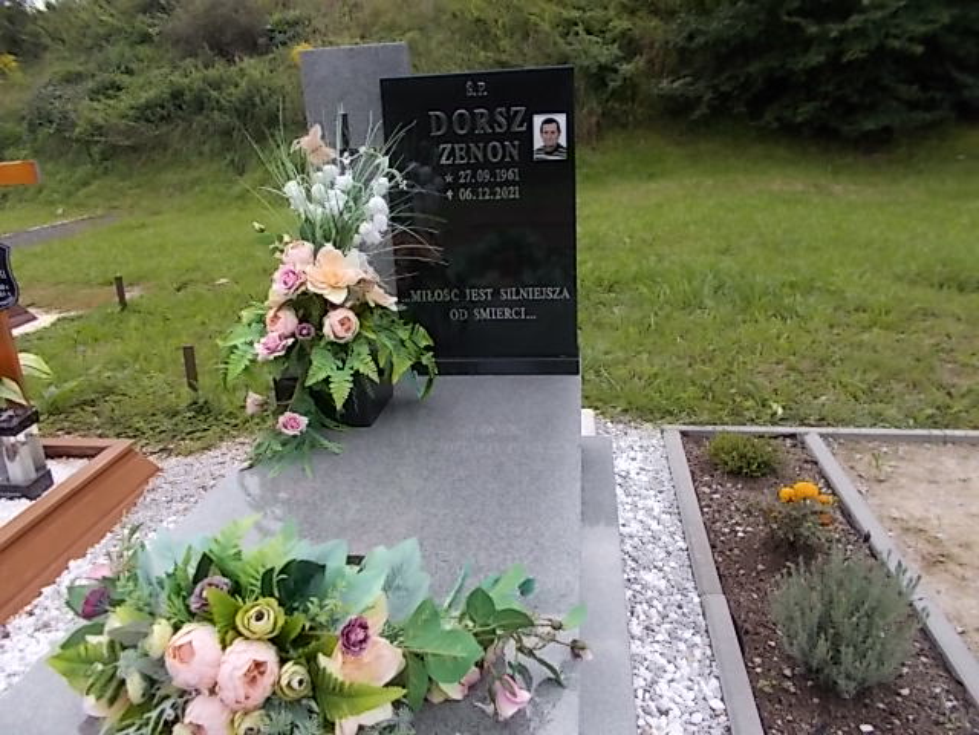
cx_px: 490
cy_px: 368
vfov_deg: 53.1
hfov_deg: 67.3
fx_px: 735
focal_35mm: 26
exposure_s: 1/500
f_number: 3.2
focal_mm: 4.6
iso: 80
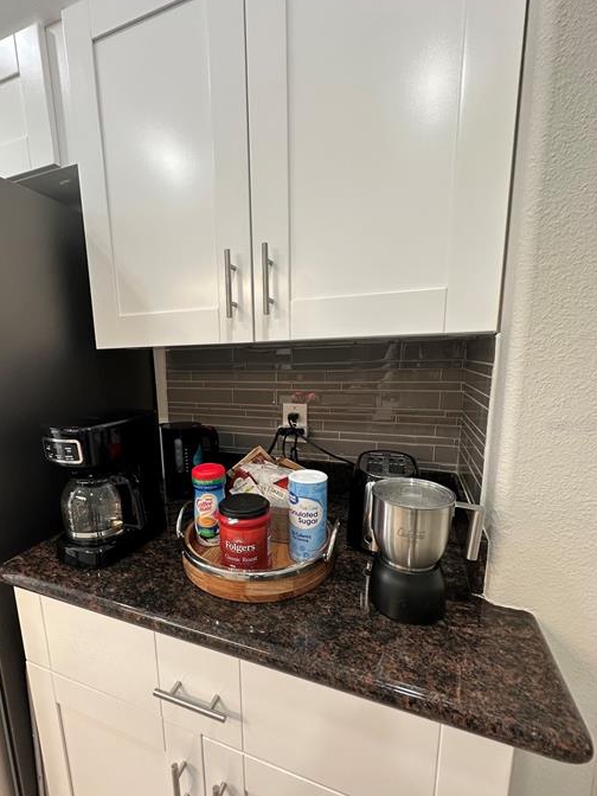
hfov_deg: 77.7
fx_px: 368
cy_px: 425
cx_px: 258
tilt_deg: -11.6
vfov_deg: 94.4
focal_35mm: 16
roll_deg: +1.9
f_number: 2.2
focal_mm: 2.22
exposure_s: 1/60
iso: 200
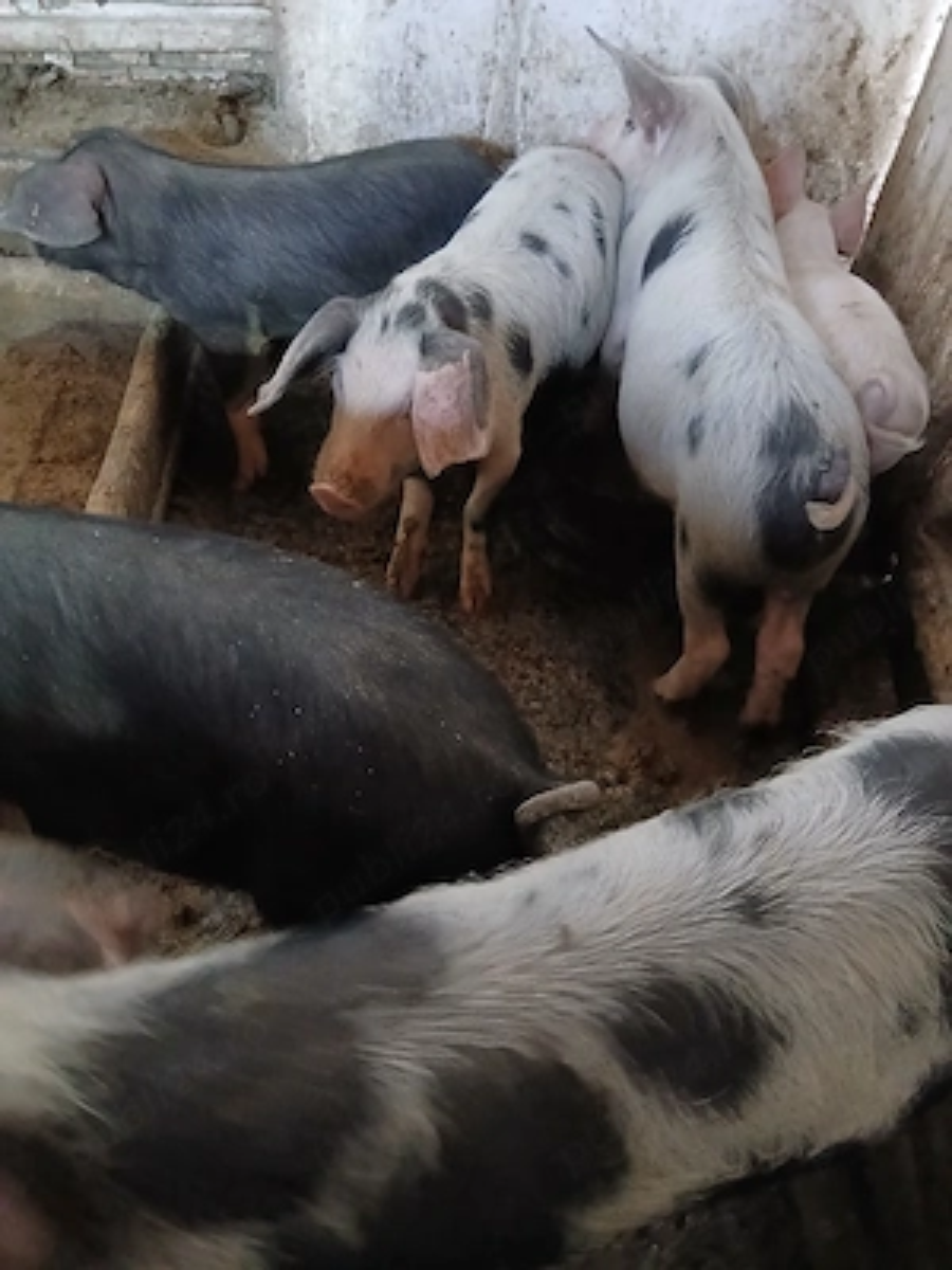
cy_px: 635
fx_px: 953
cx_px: 476
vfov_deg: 67.3
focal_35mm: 26
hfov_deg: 53.1
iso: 1600
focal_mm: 3.98
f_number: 1.8
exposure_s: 1/16.7
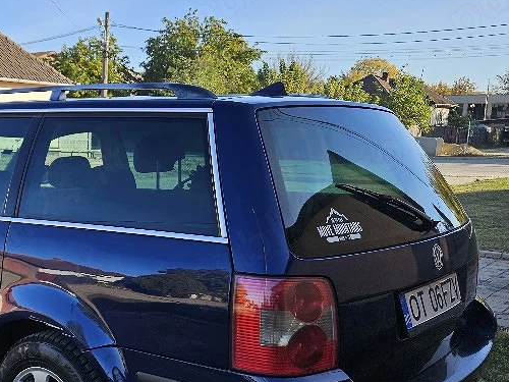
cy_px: 228
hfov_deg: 39.5
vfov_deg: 31.4
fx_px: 676
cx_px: 98
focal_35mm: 46
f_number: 1.8
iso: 25
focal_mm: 5.4
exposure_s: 1/769
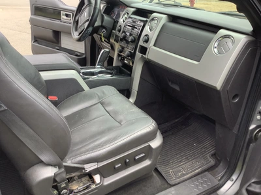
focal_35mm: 31
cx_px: 130
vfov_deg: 45.4
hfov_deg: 58.4
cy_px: 98
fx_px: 234
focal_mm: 3.3
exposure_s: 1/100
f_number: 2.4
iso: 32
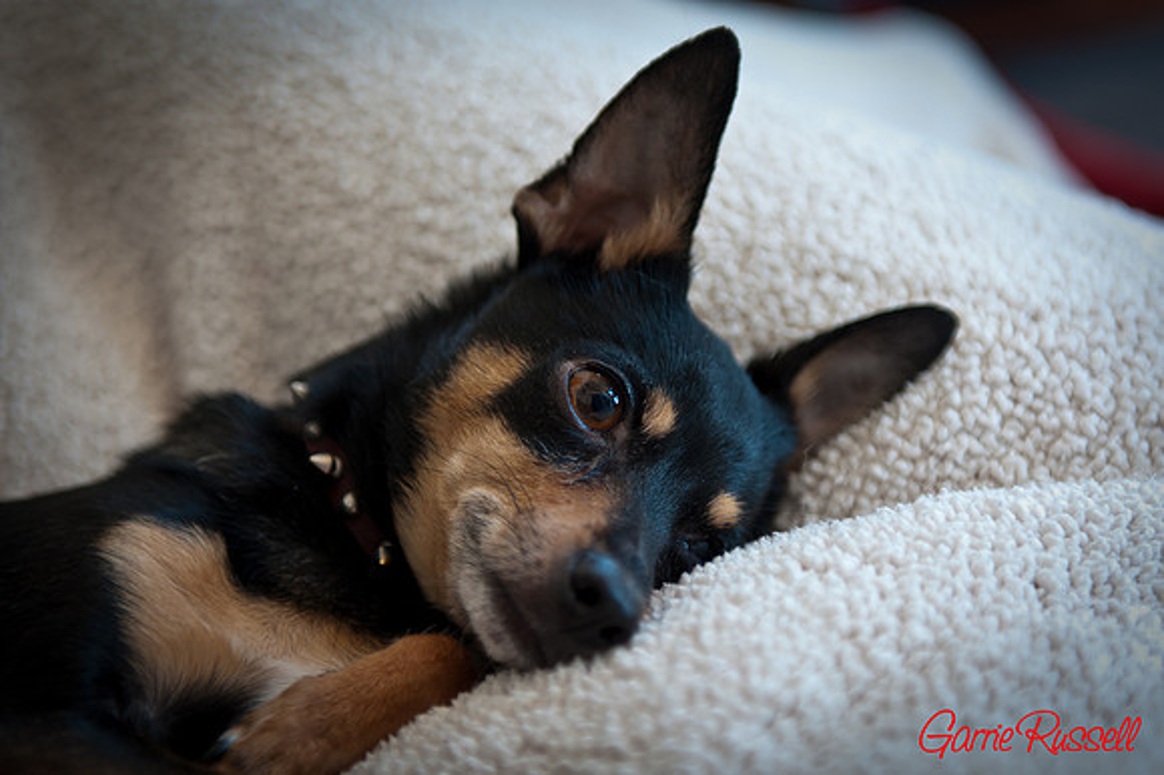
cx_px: 582
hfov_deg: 28.9
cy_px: 388
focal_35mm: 70
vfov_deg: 19.4
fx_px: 2262
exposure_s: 1/20
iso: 200
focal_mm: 70
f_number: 2.8
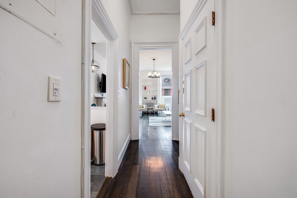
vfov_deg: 81.1
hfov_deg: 104.3
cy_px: 99
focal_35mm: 14
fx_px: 115
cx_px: 148
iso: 100
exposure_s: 1/15
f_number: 8
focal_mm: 14
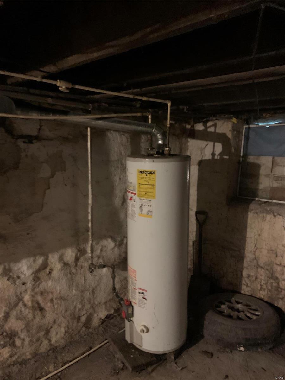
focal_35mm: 26
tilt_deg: -9.2
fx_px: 285
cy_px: 190
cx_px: 142
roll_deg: -1.9
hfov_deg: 53.1
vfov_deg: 67.3
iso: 1250
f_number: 1.8
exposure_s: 1/15
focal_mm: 4.25
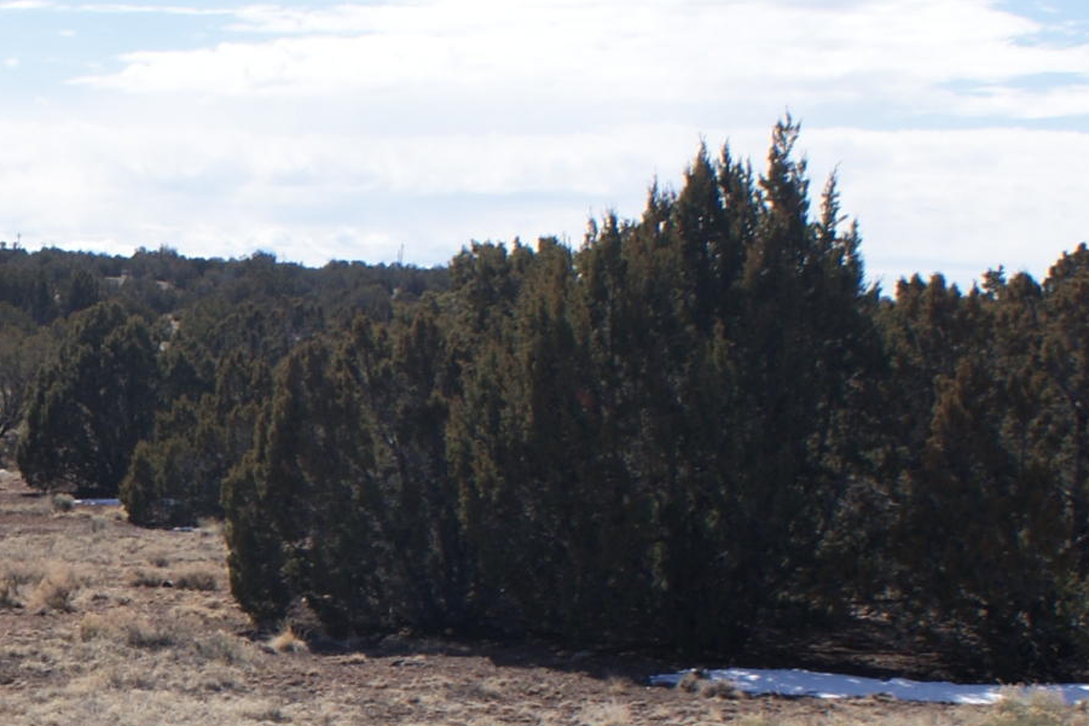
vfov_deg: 10.5
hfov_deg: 15.2
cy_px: 728
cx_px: -215
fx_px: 3933
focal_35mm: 130
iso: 100
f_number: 11
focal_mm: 26
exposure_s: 1/160
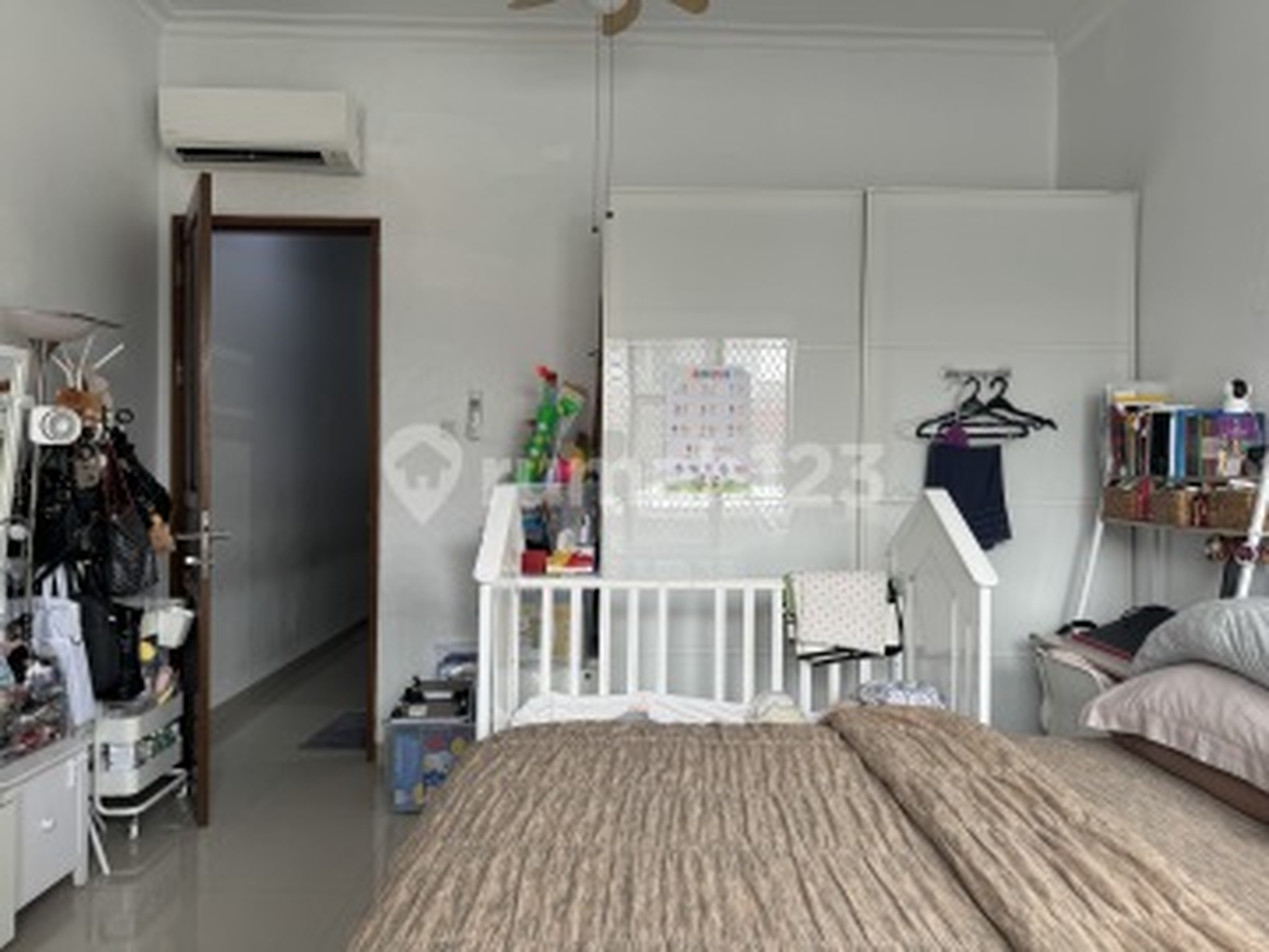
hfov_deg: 71.6
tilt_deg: -0.4
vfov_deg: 56.8
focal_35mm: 24
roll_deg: -0.8
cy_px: 476
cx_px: 634
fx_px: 880
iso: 80
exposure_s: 1/121
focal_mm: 6.76
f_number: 1.78
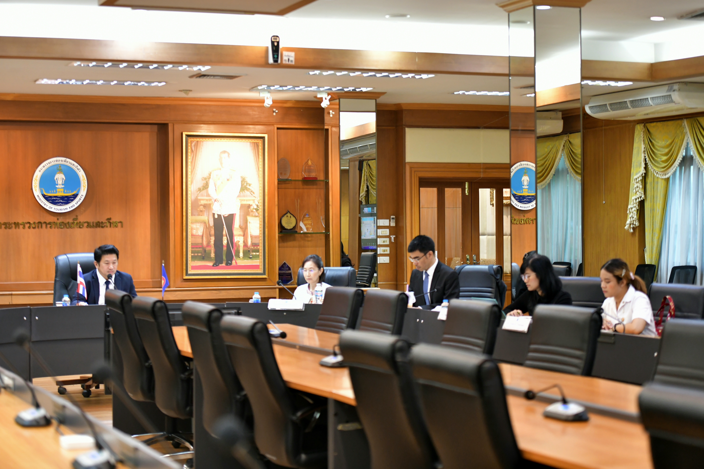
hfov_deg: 28.8
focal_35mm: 70
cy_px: 234
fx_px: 1369
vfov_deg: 19.5
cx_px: 352
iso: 2000
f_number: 3.2
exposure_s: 1/125
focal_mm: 70
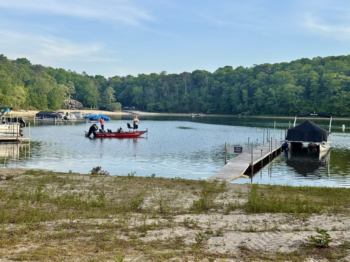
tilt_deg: -2.8
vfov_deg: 30.3
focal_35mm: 48
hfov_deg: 39.7
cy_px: 131
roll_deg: -1.1
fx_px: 485
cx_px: 175
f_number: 1.78
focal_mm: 6.76
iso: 64
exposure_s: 1/2208
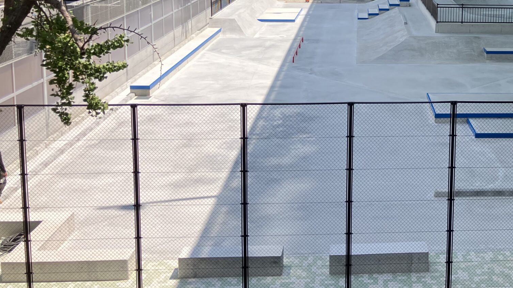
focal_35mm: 52
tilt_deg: -8.8
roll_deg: -1.7
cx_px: 425
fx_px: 707
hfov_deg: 38.1
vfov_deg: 22.5
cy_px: 27
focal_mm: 3.99
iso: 32
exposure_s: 1/796
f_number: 1.8
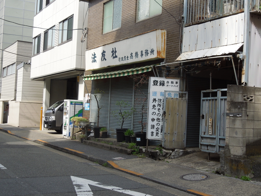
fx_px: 362
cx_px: 130
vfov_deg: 30.3
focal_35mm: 48
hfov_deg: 39.7
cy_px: 98
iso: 100
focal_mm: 8.7
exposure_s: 1/400
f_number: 4
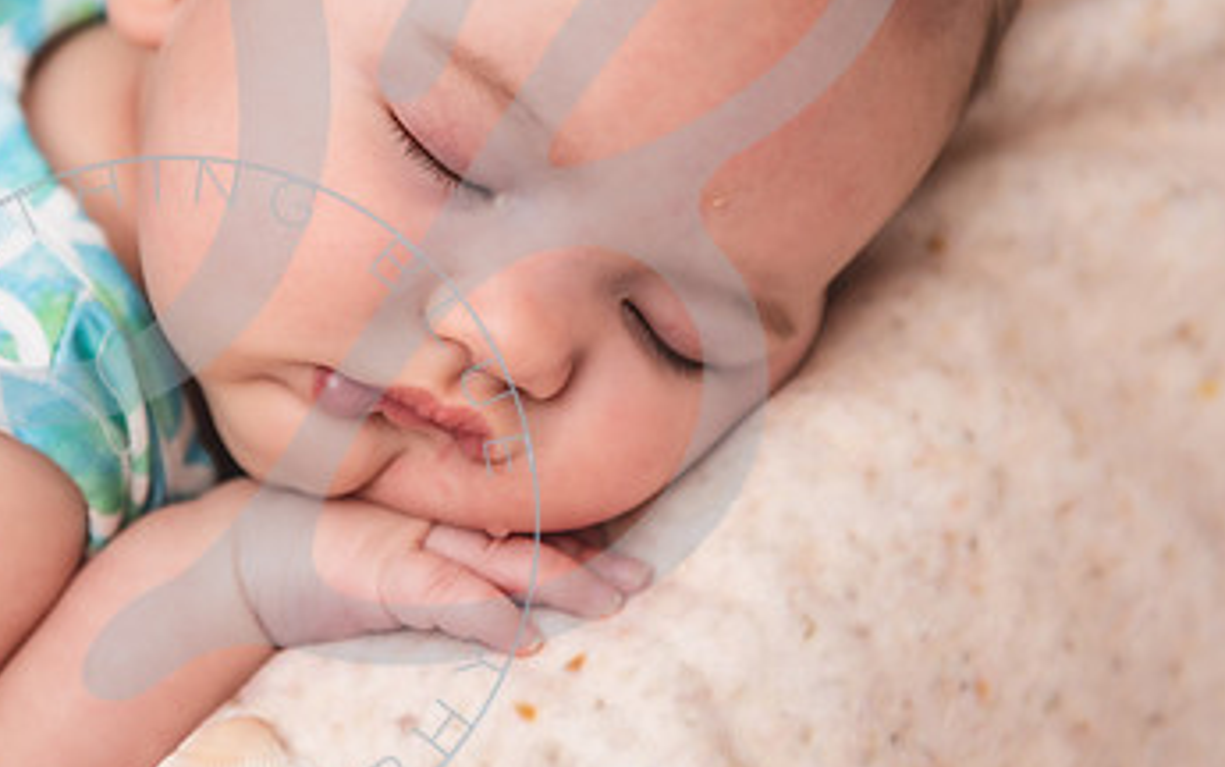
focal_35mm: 113
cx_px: 352
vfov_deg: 11.6
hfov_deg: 18.4
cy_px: 222
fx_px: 3774
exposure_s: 1/200
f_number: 3.5
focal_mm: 66
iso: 100
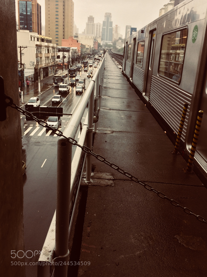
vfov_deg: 61.7
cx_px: 104
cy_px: 138
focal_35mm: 29
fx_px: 231
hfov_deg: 48.2
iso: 32
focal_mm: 4.15
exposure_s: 1/134
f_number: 2.2
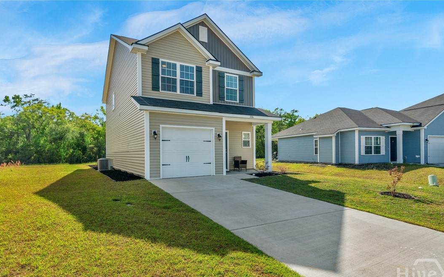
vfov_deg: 62.0
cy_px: 153
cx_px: 222
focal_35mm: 19
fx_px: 230
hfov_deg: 88.0
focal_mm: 12
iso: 250
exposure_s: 1/400
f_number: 7.1
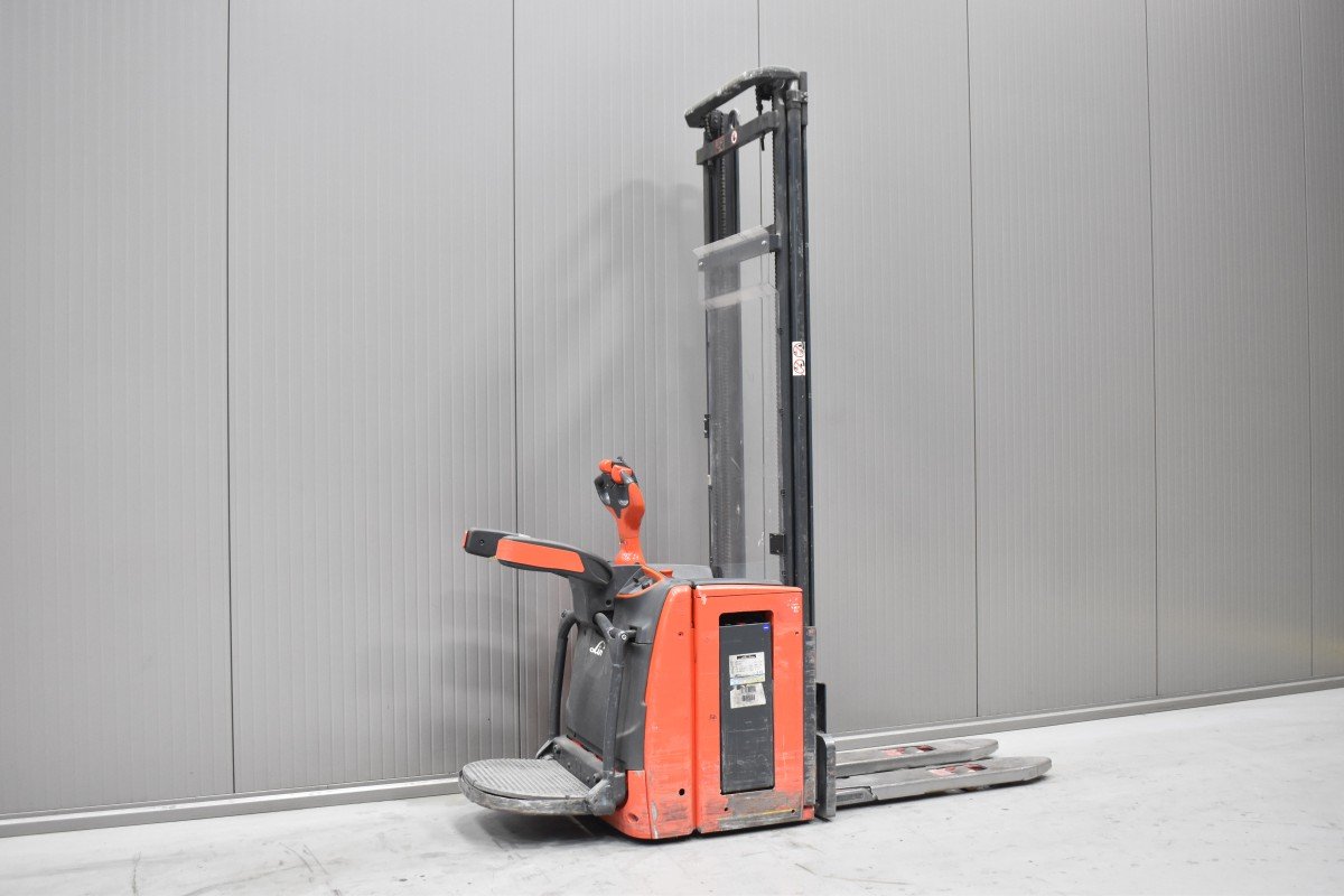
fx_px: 1288
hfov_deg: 55.1
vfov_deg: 38.4
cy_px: 448
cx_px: 672
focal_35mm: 34
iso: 1600
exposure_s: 1/30
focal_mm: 23
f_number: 4.5
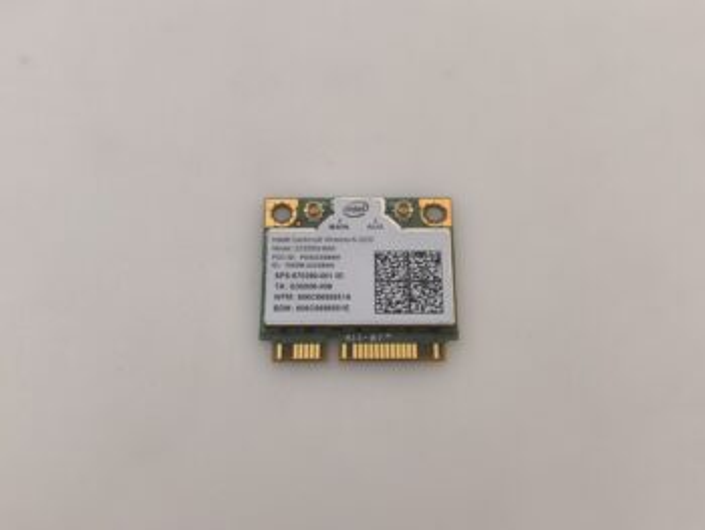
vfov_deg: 40.7
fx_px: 713
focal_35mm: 35
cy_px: 265
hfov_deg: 52.6
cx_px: 352
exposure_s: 1/50
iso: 320
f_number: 1.6
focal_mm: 6.57
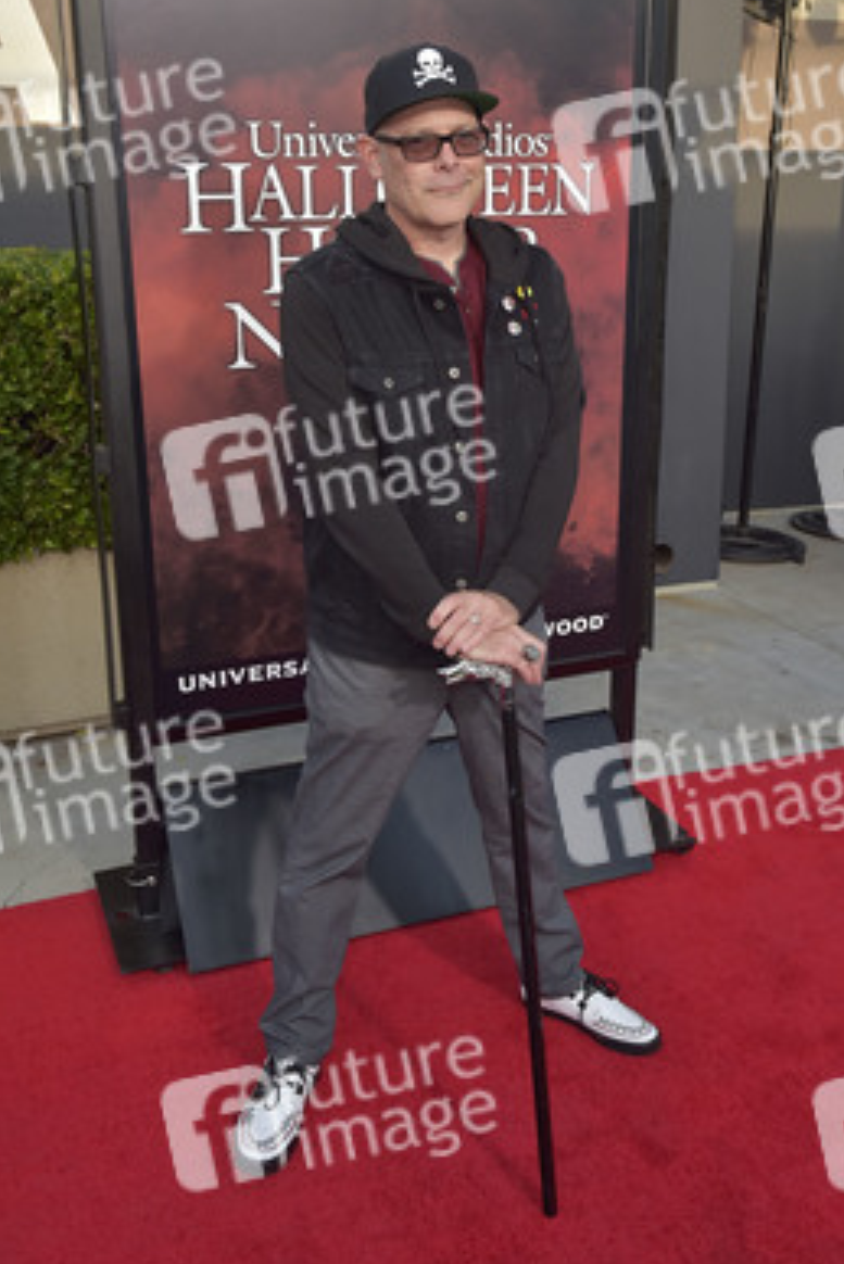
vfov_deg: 57.2
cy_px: 625
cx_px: 425
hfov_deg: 40.0
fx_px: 1159
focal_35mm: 33
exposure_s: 1/320
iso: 500
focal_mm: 32
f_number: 6.3
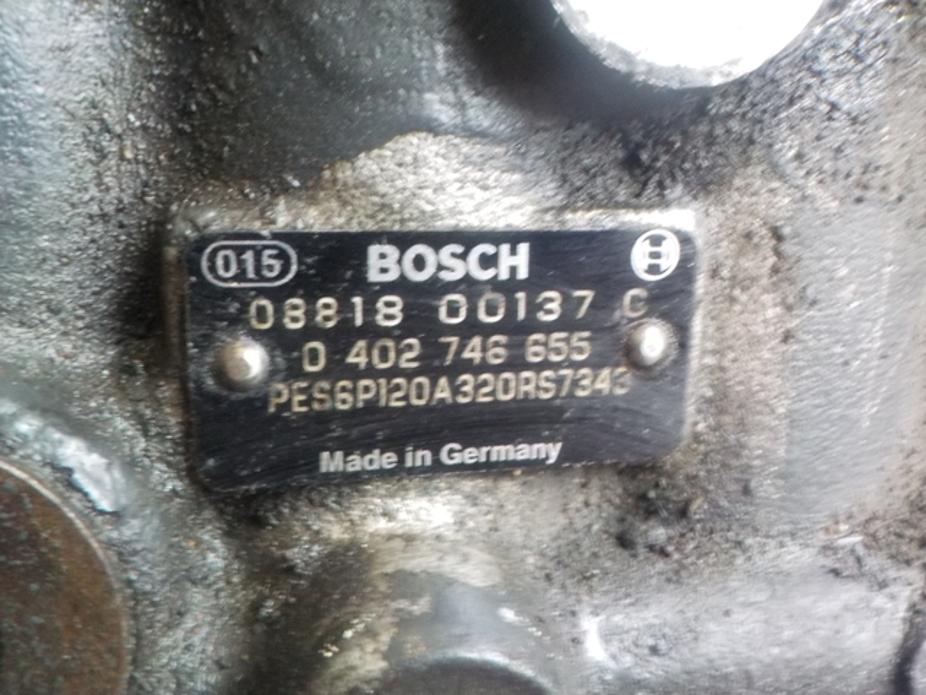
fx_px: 803
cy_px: 348
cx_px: 463
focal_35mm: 30
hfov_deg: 60.0
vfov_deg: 46.8
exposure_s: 1/8
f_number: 3.3
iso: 560
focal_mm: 4.1
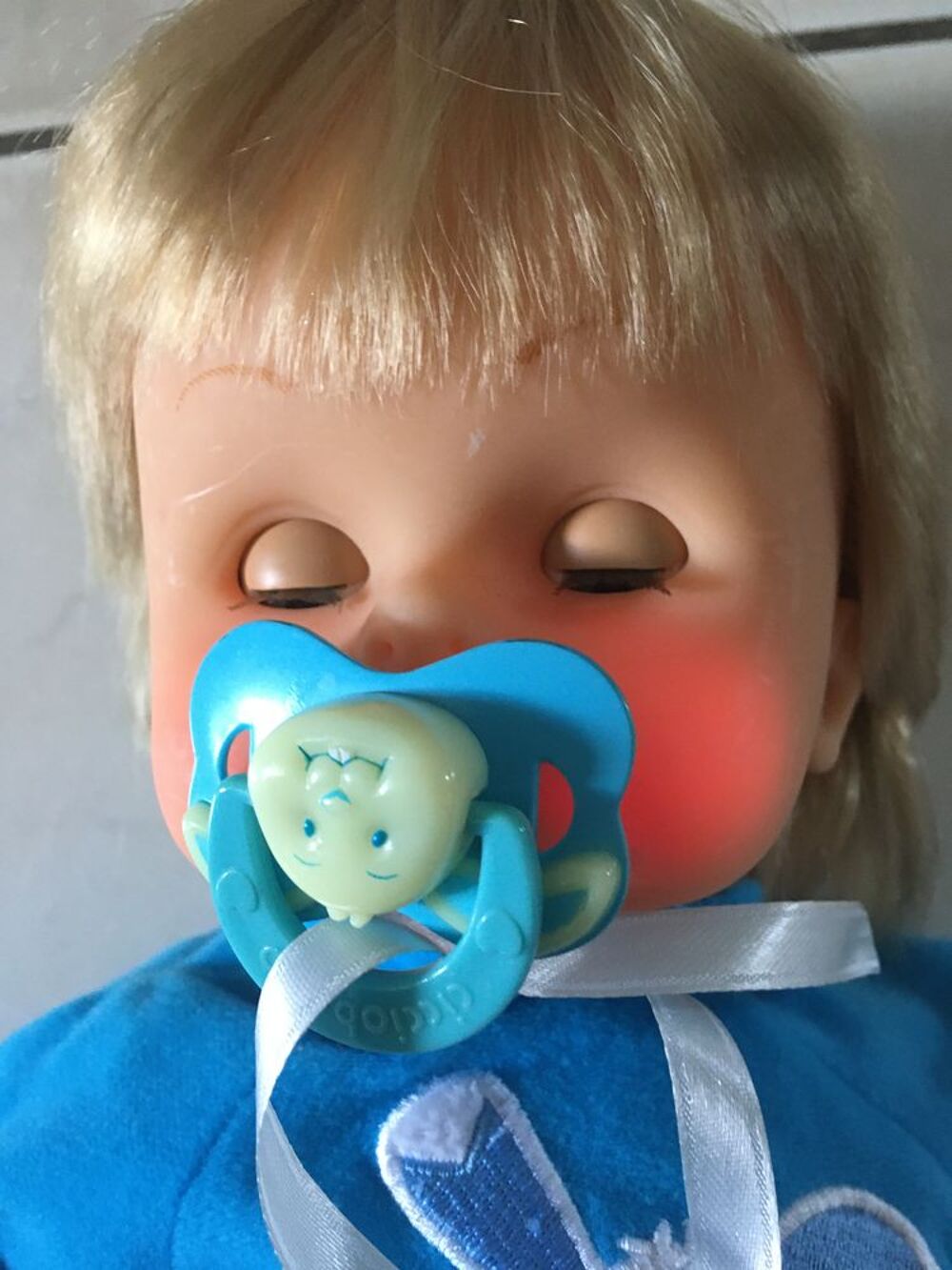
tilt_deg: -84.9
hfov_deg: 48.2
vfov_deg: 61.7
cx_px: 476
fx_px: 1063
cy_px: 635
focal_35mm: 29
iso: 200
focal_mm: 4.15
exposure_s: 1/33
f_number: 2.2
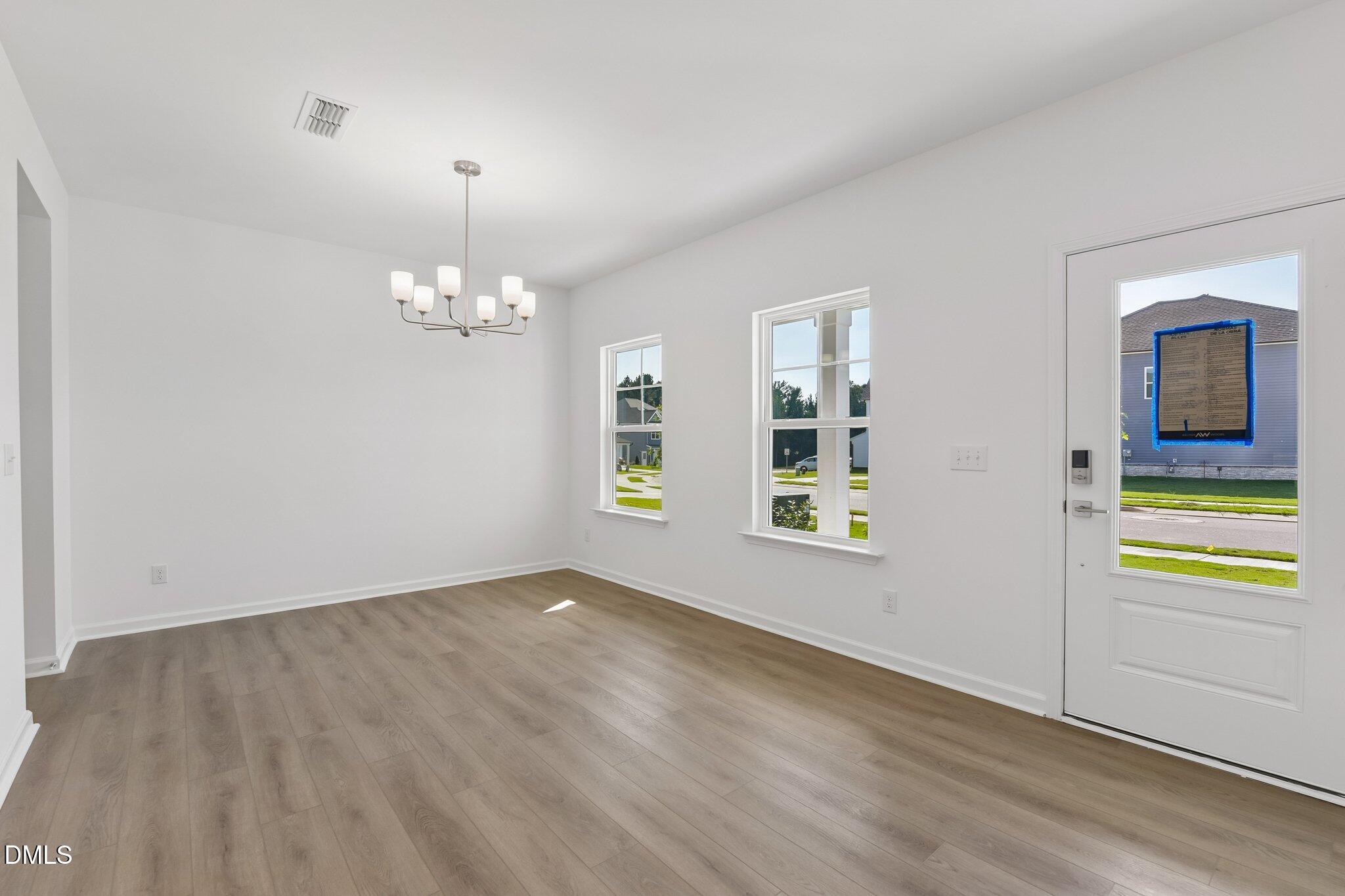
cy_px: 448
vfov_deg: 77.3
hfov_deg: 100.4
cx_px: 672
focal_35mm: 15
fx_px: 560
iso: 400
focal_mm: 15
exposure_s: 1/160
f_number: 8
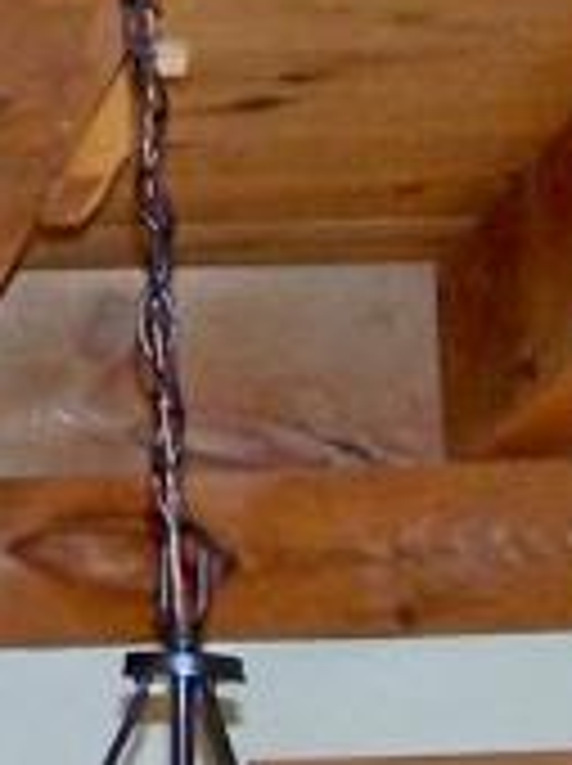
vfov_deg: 8.7
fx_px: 5058
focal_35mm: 229
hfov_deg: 6.4
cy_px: 299
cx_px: -227
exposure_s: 1/60
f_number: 2.8
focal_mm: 6.3
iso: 80
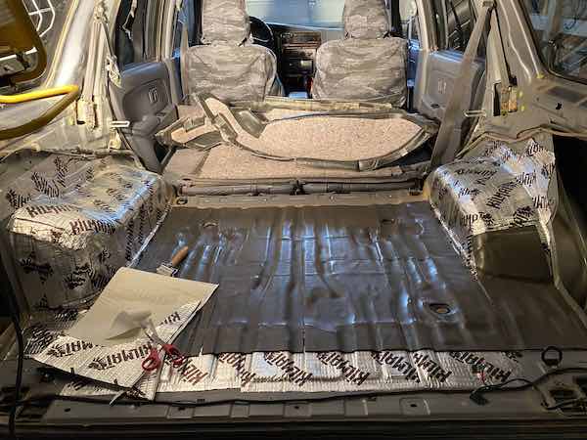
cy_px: 220
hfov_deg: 67.3
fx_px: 441
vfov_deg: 53.1
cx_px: 294
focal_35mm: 26
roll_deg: +1.3
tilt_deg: -28.2
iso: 320
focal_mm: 4.25
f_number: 1.8
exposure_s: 1/60
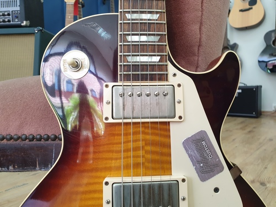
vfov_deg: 53.1
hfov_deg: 67.3
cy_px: 104
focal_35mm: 26
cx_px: 138
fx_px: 207
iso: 160
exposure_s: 1/50
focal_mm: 4.3
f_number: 2.4
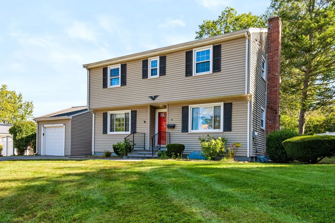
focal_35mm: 26
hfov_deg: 69.4
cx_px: 168
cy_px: 112
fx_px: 242
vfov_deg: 49.5
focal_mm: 26
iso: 800
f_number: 9
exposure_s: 1/200
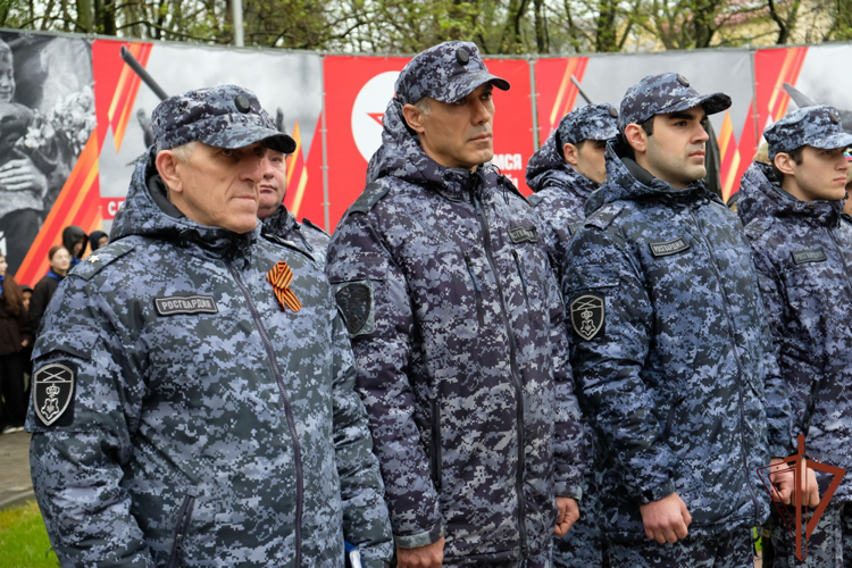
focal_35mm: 64
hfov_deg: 31.4
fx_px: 1515
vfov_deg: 21.2
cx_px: 426
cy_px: 284
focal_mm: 42.5
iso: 4000
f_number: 5.6
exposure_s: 1/1700
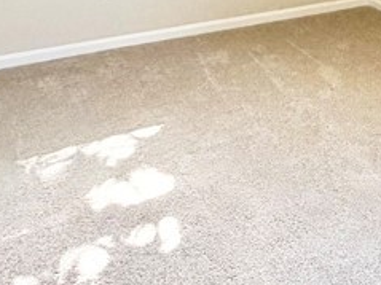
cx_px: 413
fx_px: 660
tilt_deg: +0.0
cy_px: -159
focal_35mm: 60
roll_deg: +0.3
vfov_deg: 20.4
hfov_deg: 29.3
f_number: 2.2
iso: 200
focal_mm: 2.22
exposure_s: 1/120
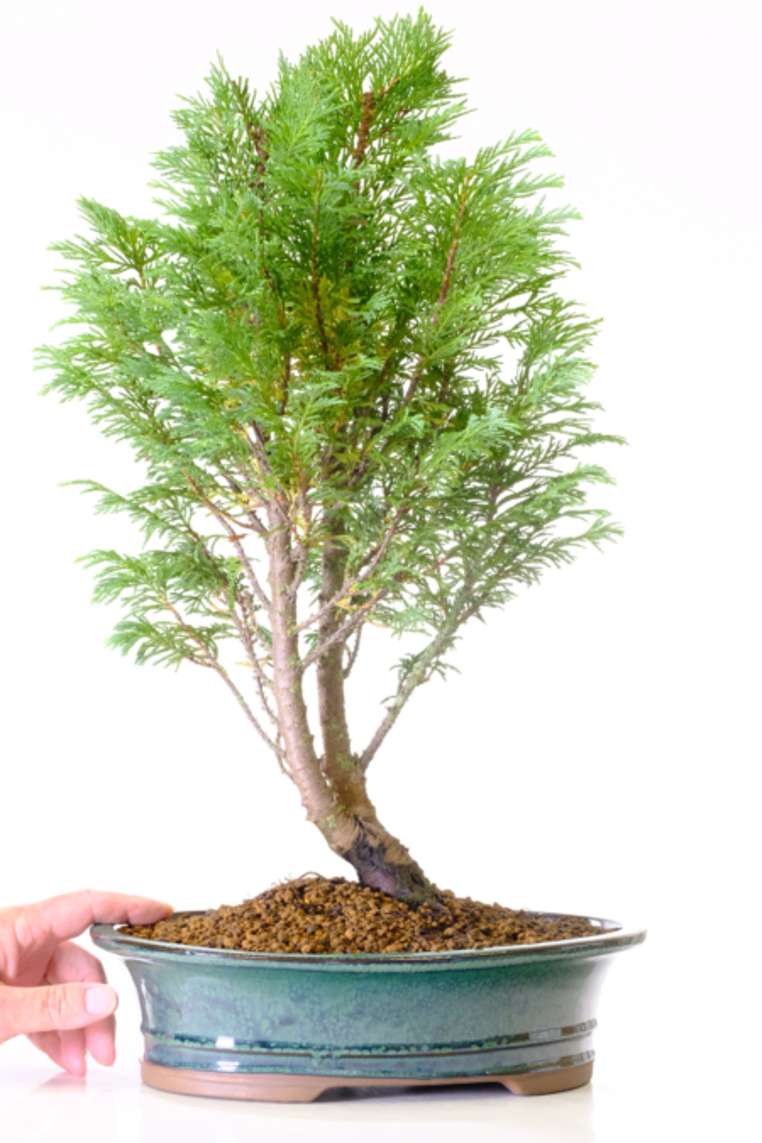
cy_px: 572
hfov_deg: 12.1
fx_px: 3587
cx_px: 381
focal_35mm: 113
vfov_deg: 18.1
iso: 5000
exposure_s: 1/30
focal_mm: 75.4
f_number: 11
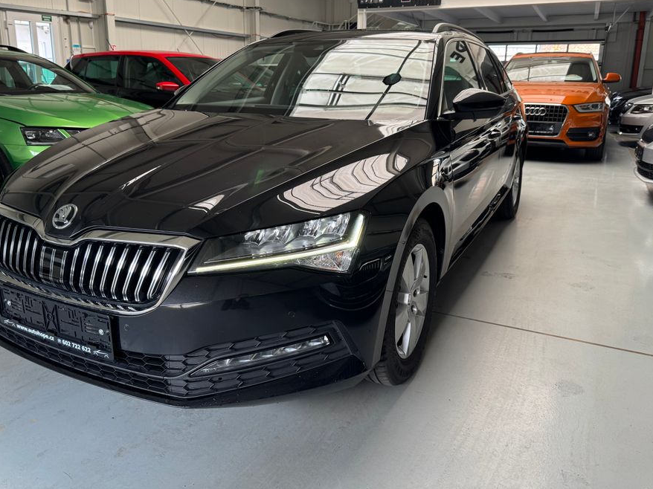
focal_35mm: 28
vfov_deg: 49.5
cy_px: 205
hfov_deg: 63.4
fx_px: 528
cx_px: 307
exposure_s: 1/121
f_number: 1.78
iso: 100
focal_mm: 6.76
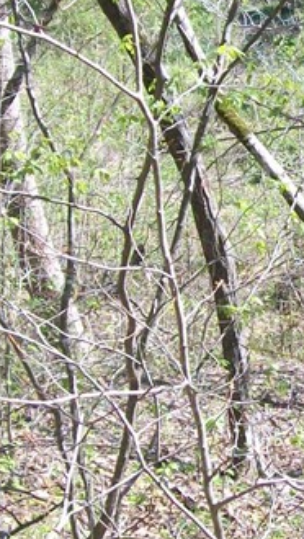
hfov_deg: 10.4
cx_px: 374
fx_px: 1645
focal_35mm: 115
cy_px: 327
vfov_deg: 18.6
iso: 64
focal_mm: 6.1
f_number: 2.7
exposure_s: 1/320
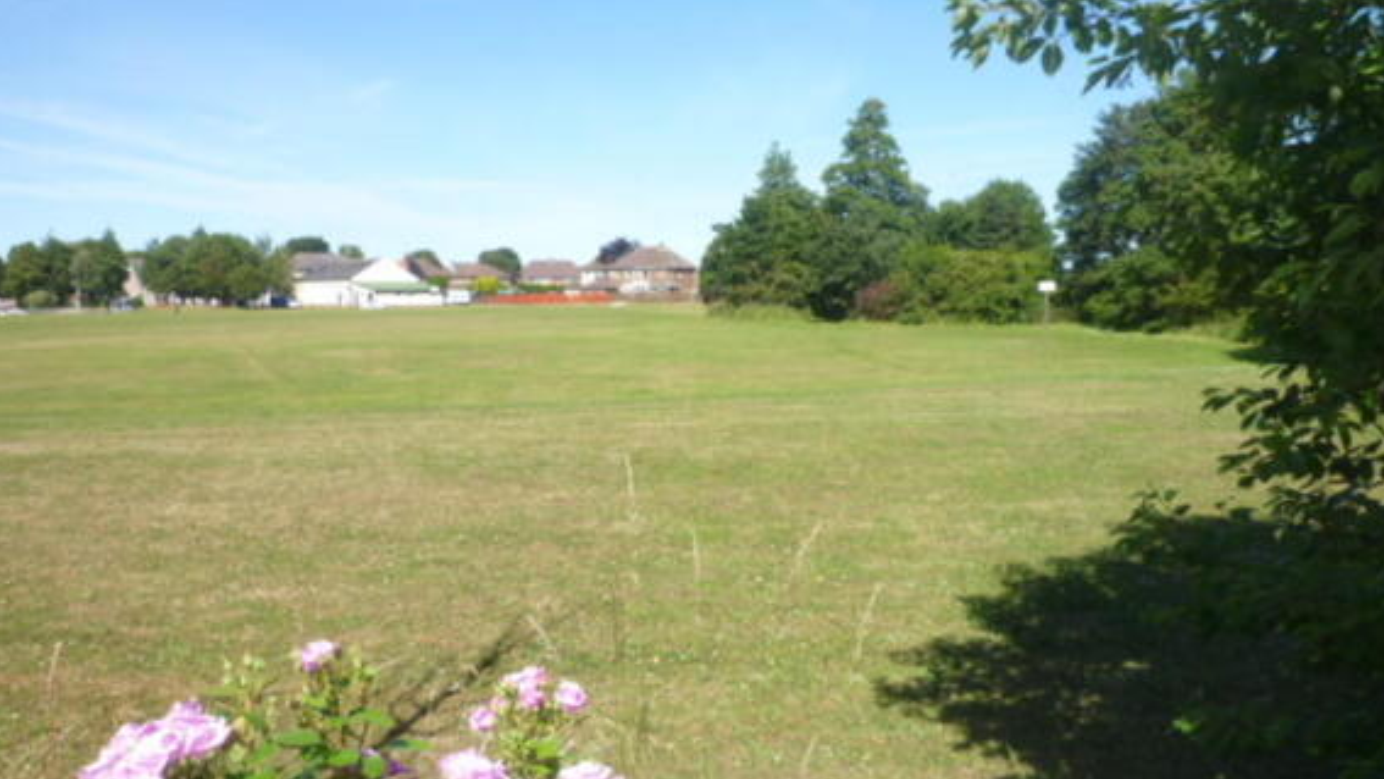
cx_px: 702
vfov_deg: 41.4
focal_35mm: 28
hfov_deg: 67.9
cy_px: 433
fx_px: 1028
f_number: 4
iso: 100
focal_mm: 4.5
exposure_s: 1/400
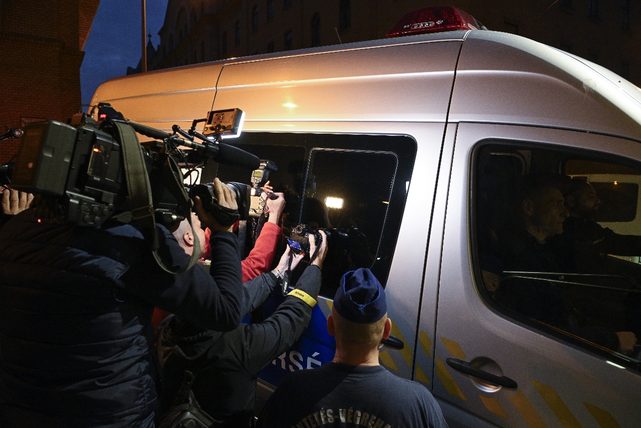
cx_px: 320
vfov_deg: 53.1
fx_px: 427
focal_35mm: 24
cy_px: 214
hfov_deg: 73.7
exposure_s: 1/50
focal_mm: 24
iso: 3200
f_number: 5
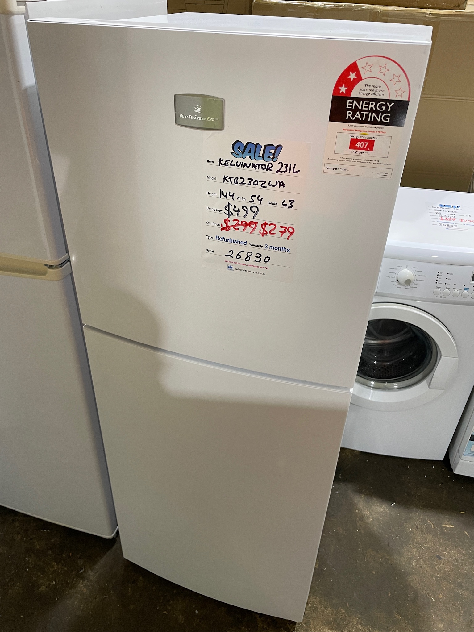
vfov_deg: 67.3
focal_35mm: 26
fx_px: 475
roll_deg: -1.9
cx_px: 237
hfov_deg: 53.1
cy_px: 316
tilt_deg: -32.6
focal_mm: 4.2
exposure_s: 1/50
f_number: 1.6
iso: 125
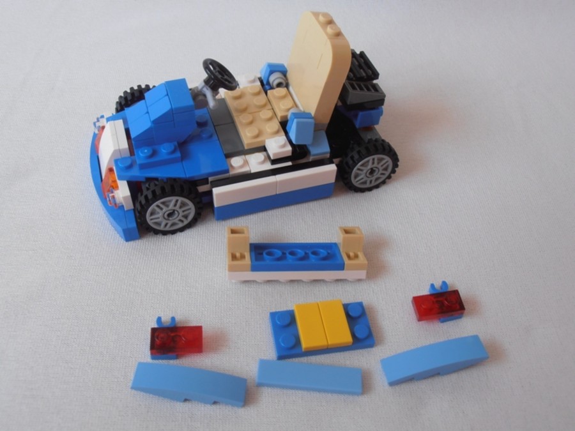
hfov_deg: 50.1
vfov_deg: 38.7
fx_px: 615
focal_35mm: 37
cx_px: 288
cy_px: 216
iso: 80
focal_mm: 6.61
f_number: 3.9
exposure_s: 1/40
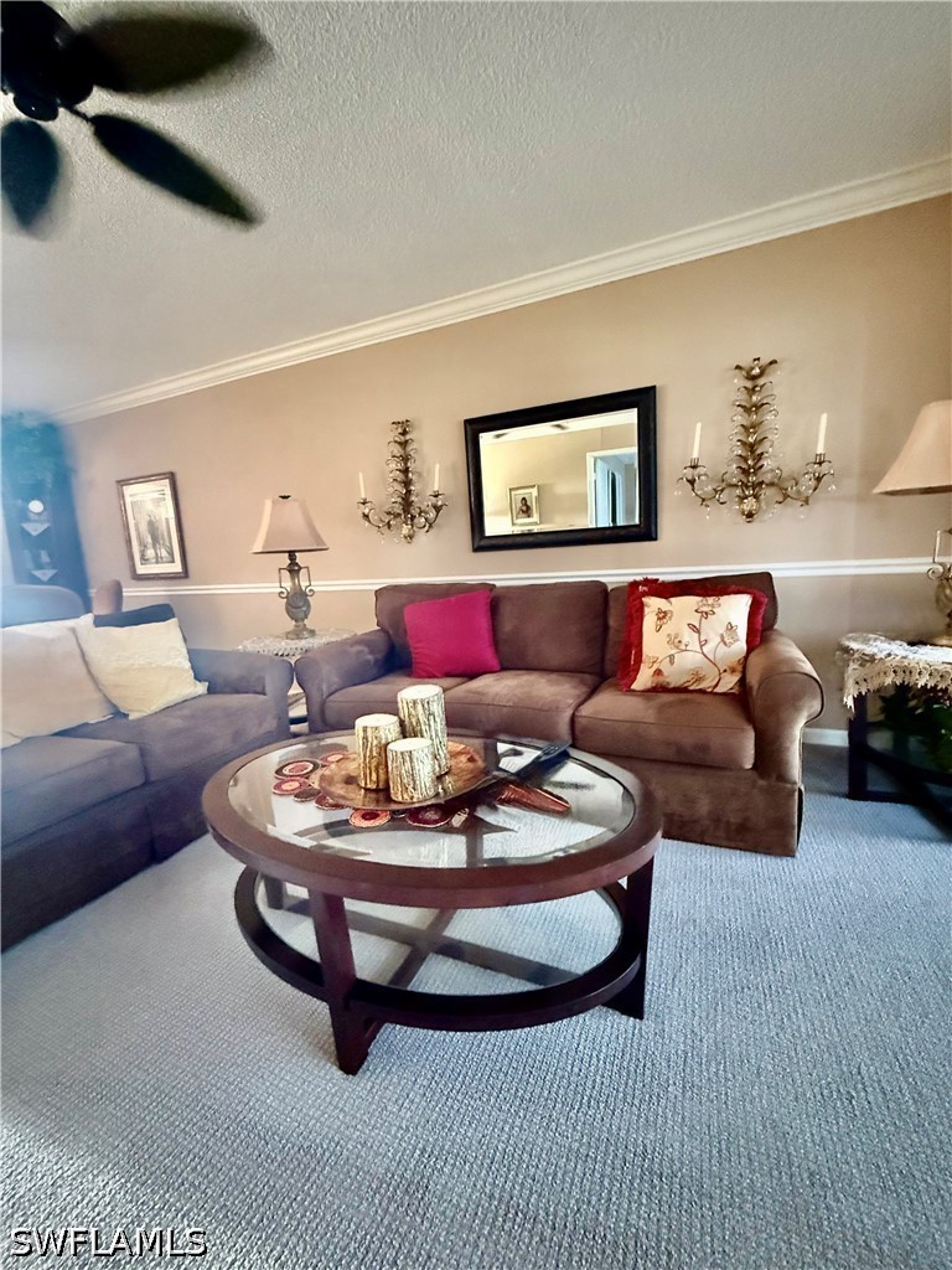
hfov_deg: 85.7
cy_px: 635
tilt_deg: -8.2
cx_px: 476
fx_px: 513
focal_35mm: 14
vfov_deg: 102.1
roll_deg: +3.4
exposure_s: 1/40
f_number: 2.2
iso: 1600
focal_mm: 2.22
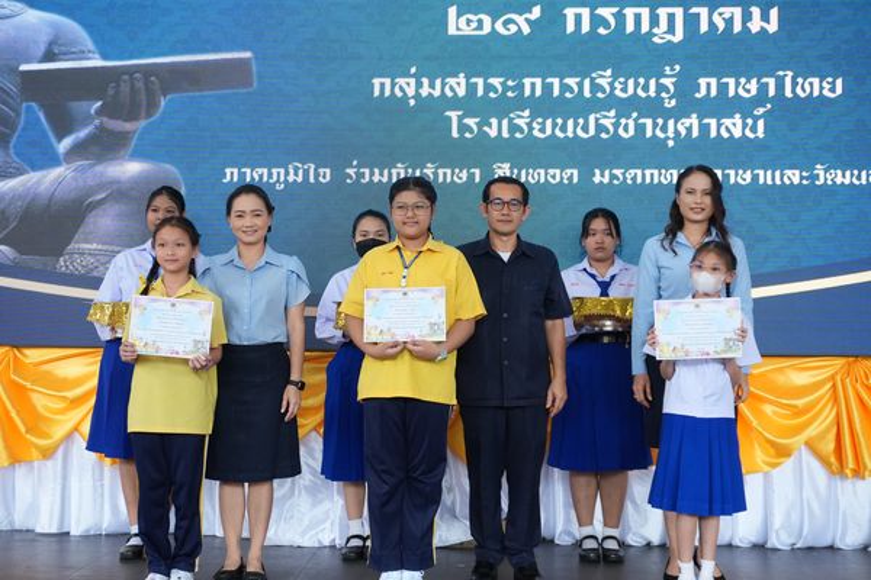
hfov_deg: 45.0
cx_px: 436
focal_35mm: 44
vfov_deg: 30.8
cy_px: 290
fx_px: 1052
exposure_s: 1/40
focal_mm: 29
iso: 500
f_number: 5.6
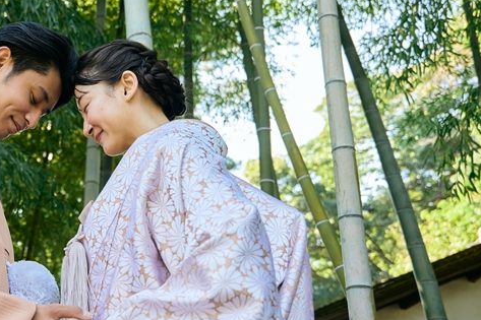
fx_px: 694
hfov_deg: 35.8
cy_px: 149
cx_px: 43
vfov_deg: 26.0
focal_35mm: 52
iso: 250
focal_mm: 24
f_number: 2.8
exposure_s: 1/320
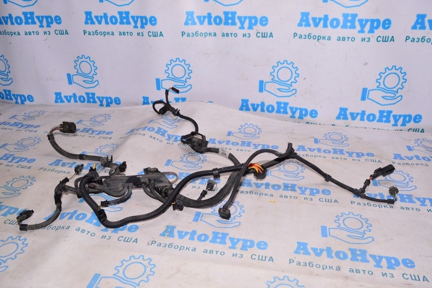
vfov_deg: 43.5
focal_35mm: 30
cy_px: 144
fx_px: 360
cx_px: 216
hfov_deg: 62.0
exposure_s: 1/200
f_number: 8
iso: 1600
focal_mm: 20
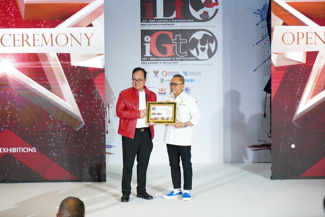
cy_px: 108
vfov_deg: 19.5
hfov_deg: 28.8
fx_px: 632
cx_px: 162
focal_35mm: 70
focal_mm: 70
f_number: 4
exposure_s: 1/200
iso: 2500
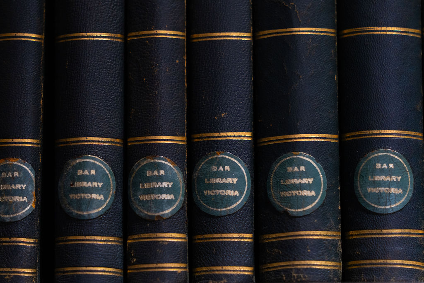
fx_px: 2412
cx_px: 212
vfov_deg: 6.7
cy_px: 142
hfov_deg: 10.0
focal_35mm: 205
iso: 1600
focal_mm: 200
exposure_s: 1/125
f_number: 3.2
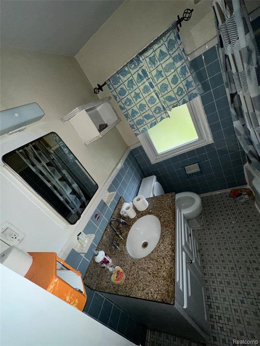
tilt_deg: -22.9
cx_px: 130
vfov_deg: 102.1
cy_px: 173
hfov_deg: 85.7
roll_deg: +31.1
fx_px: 140
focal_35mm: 14
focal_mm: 2.22
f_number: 2.2
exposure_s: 1/76
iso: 80
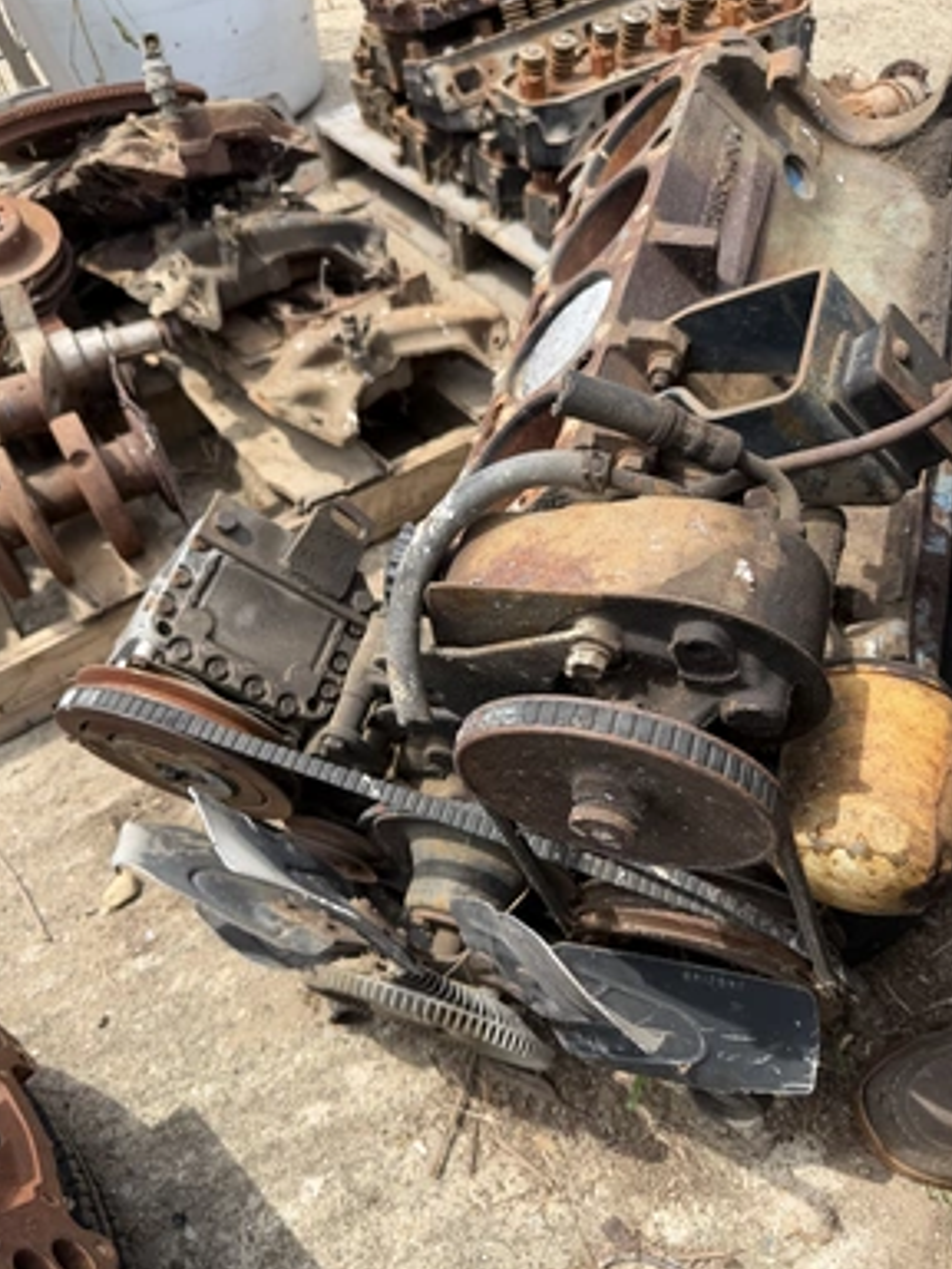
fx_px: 917
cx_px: 469
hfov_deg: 54.9
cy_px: 634
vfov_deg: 69.4
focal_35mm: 25
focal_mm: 6.76
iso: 80
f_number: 1.78
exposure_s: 1/1653
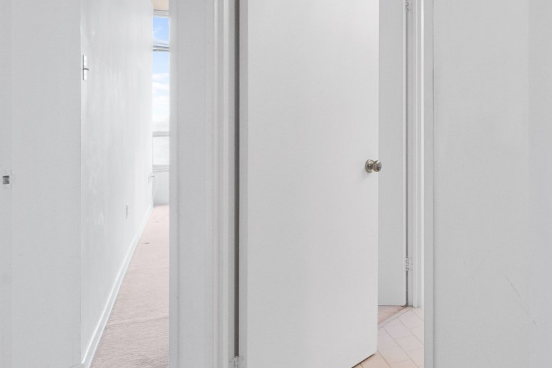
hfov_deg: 37.9
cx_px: 653
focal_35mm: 39
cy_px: 114
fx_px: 598
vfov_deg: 33.8
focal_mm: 16
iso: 12800
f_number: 9
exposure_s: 1/20
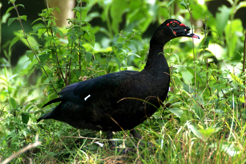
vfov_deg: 1.8
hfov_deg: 2.7
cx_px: 123
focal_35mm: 750
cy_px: 82
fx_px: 5125
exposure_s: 1/200
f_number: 6.3
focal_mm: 500
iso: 400
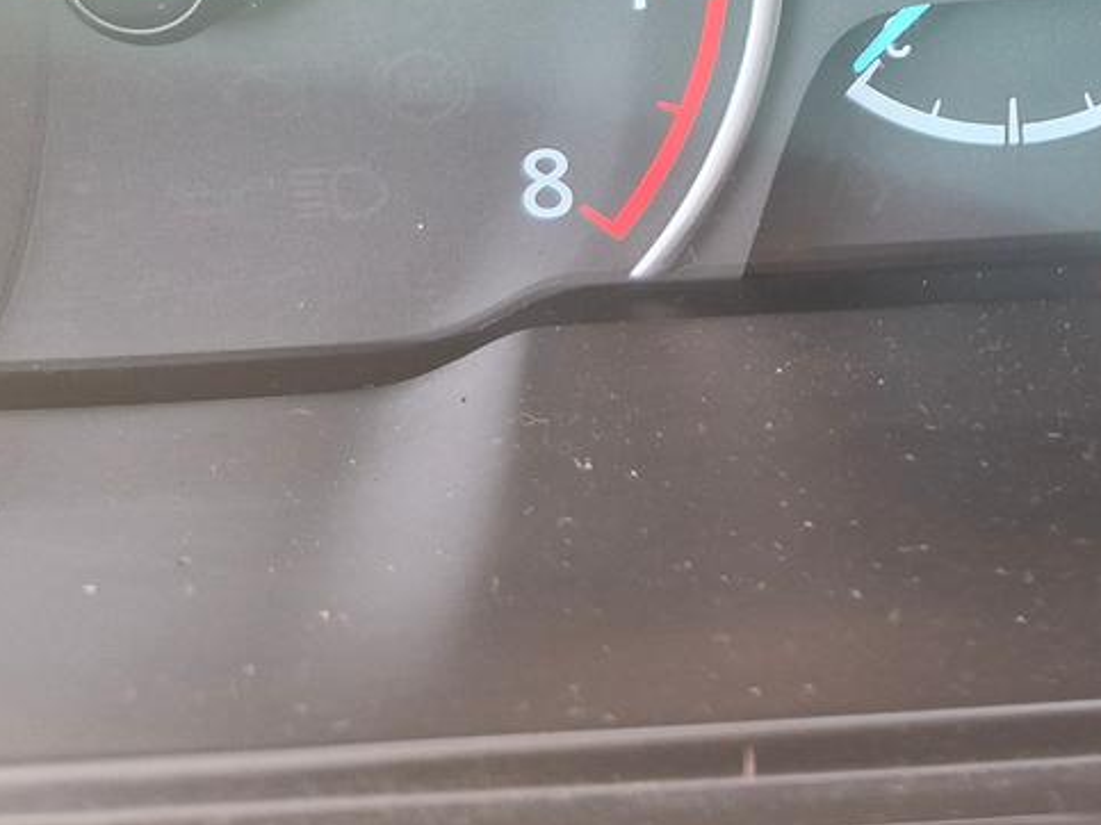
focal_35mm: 61
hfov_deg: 28.3
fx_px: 1940
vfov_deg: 21.7
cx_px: 1267
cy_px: -248
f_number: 1.8
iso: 200
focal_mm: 5.4
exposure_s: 1/120
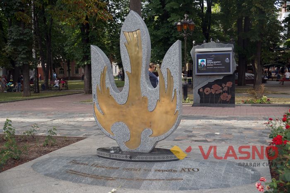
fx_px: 314
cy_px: 96
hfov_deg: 49.6
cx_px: 145
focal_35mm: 39
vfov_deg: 34.1
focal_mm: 26
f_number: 4.5
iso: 100
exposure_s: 1/200
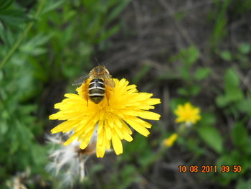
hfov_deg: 45.7
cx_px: 126
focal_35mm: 41
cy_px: 94
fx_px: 297
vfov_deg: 35.2
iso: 80
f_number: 3.1
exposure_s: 1/320
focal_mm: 6.72
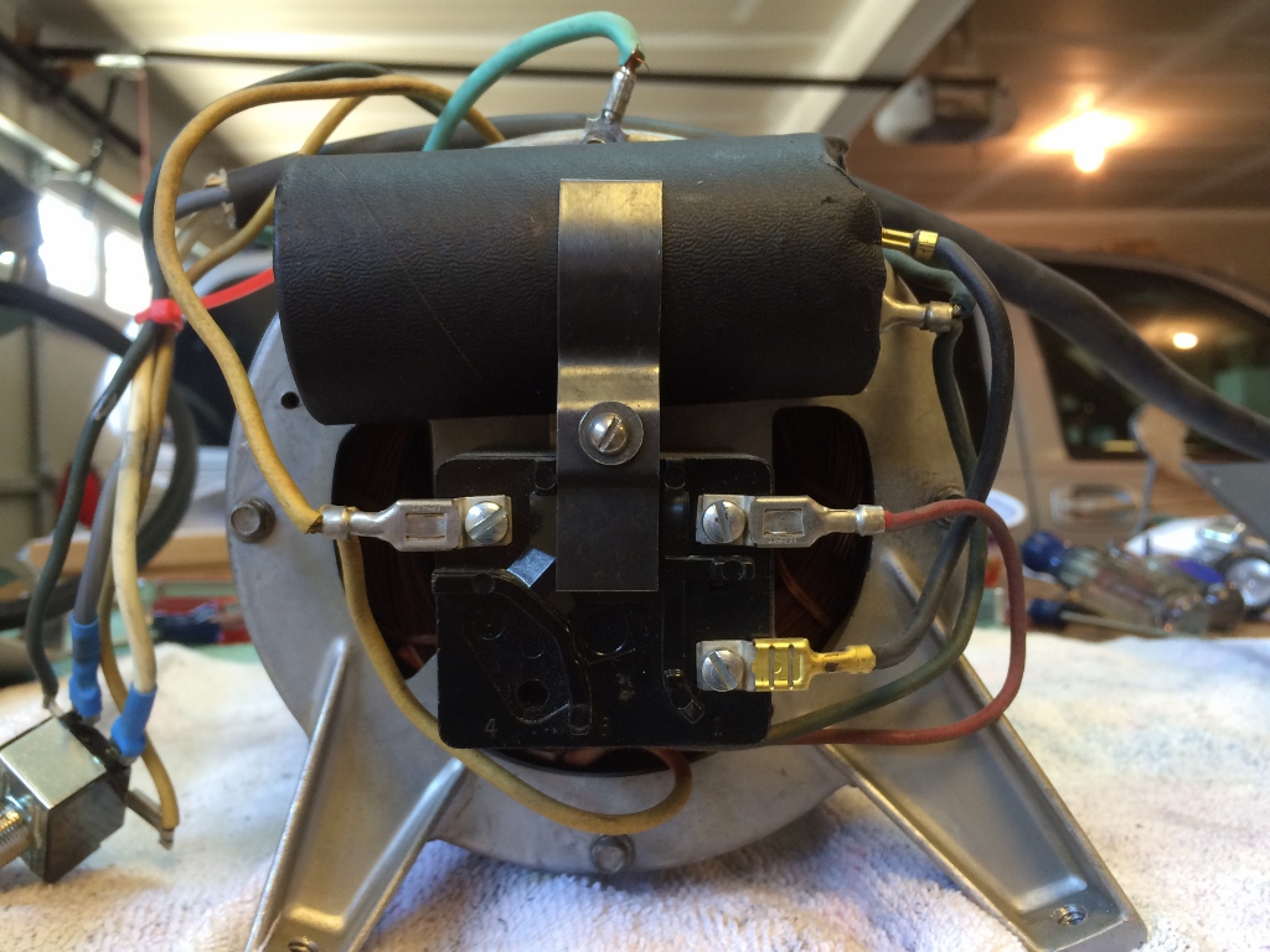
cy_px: 476
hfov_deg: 61.7
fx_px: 1064
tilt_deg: +1.9
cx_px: 635
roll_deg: +1.4
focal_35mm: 29
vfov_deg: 48.2
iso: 80
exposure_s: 1/30
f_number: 2.2
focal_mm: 4.15
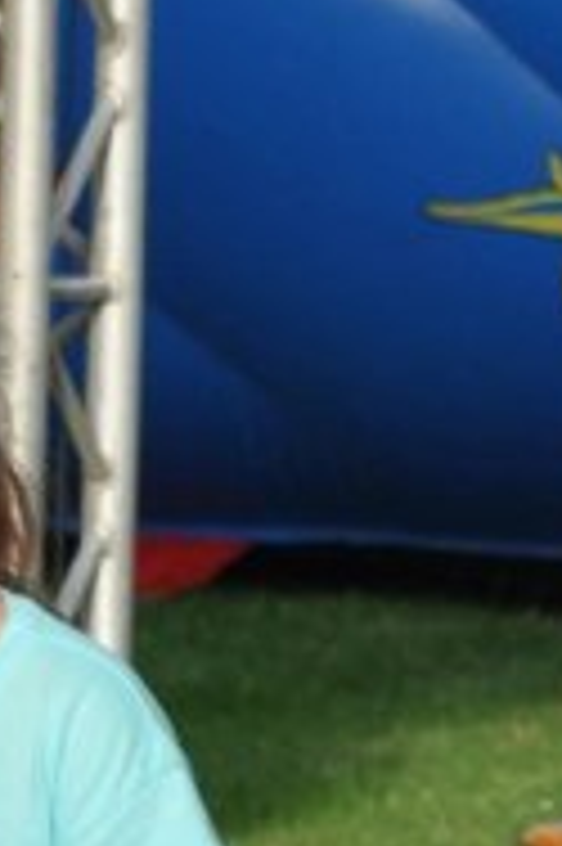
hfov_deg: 2.6
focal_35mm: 527
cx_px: -821
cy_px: 1145
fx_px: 12367
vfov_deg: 3.9
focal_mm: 55
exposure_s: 1/160
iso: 200
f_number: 5.6
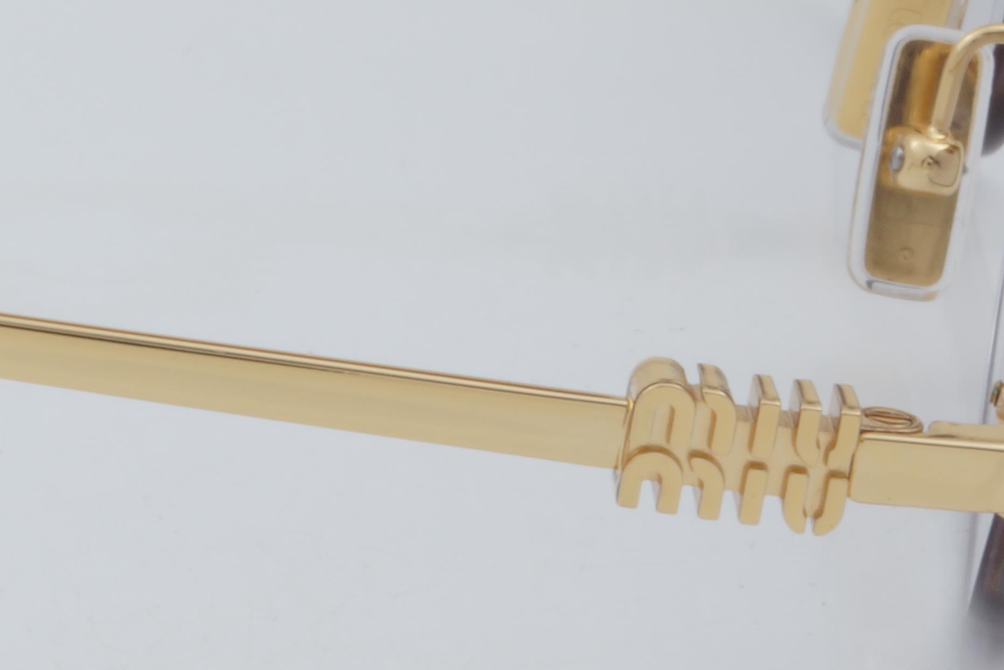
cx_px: -335
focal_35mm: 241
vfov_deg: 5.7
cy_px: 95
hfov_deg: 8.4
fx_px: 6721
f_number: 32
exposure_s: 1/4
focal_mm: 50
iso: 100
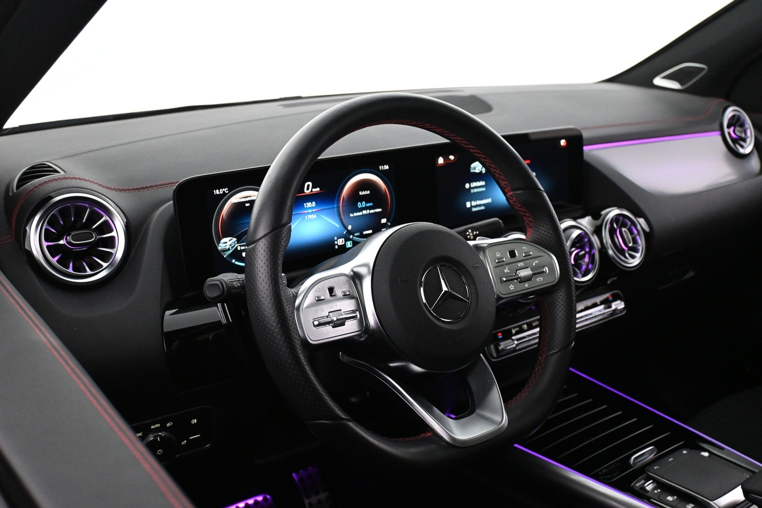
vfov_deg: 36.2
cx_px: 381
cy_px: 254
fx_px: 778
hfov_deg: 52.2
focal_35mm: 37
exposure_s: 1/50
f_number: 4.2
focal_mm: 24.5
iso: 4000
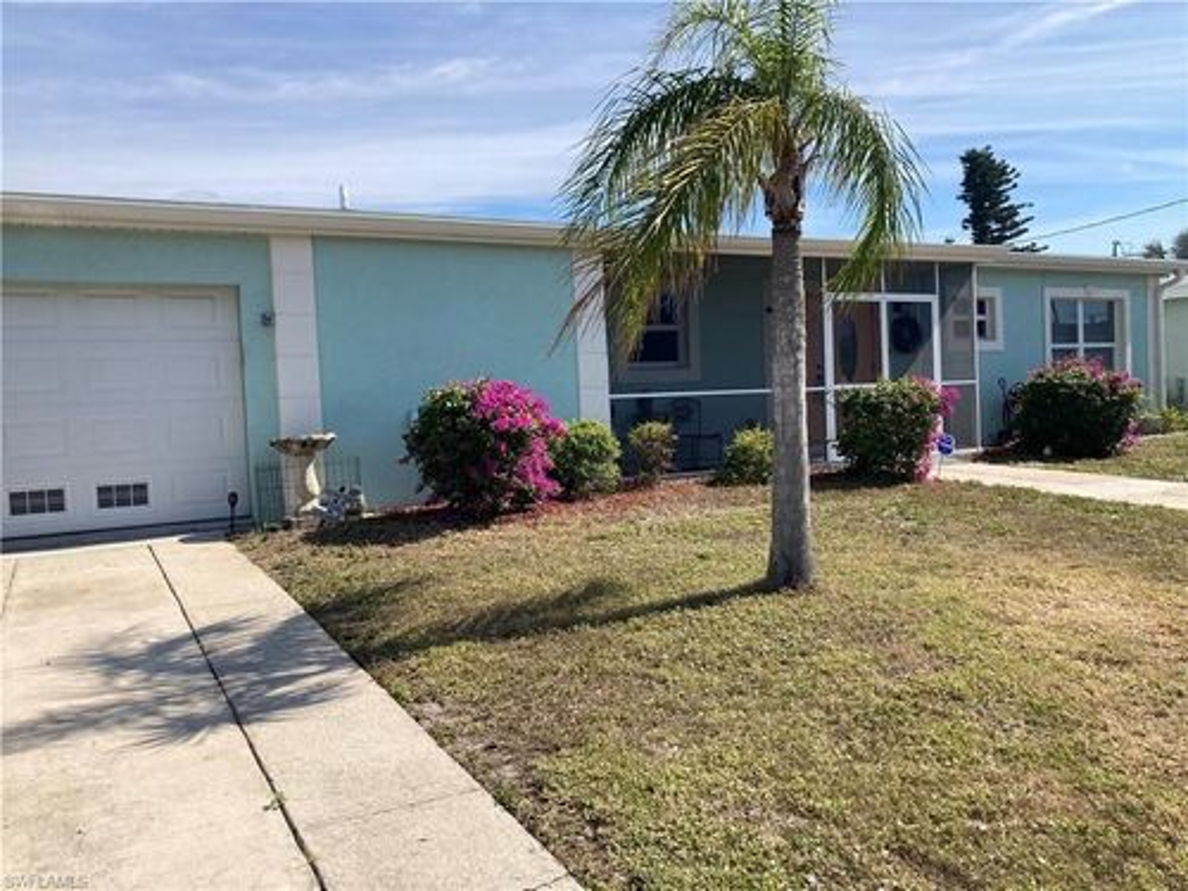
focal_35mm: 28
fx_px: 961
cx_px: 594
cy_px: 446
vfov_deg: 49.7
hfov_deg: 63.4
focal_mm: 3.99
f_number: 1.8
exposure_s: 1/2183
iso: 20
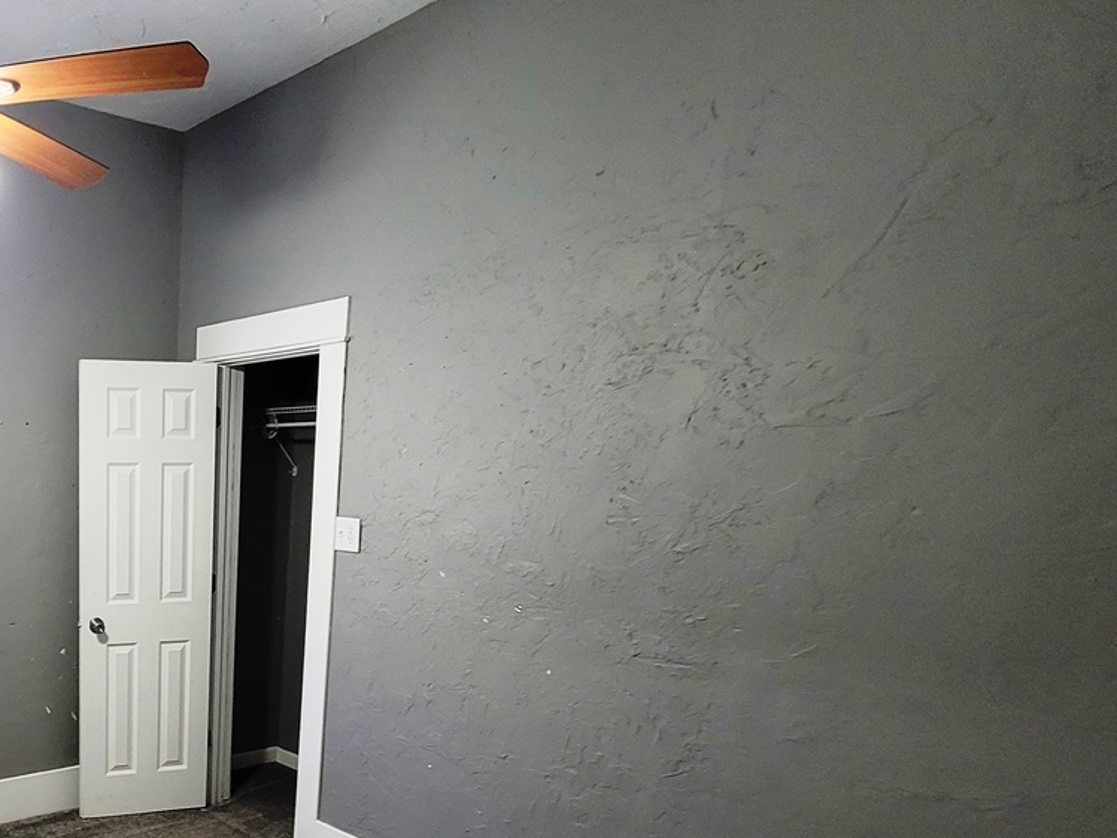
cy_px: 631
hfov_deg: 57.2
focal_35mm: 25
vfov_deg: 52.4
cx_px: 67
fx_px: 807
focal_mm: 2.2
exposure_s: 1/40
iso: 320
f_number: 2.2
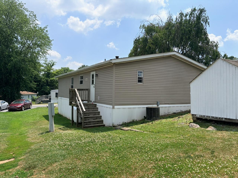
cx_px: 119
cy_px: 89
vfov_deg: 53.1
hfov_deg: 67.3
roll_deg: -0.9
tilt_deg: +0.1
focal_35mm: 26
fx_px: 179
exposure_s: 1/4065
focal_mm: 5.96
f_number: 1.6
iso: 50
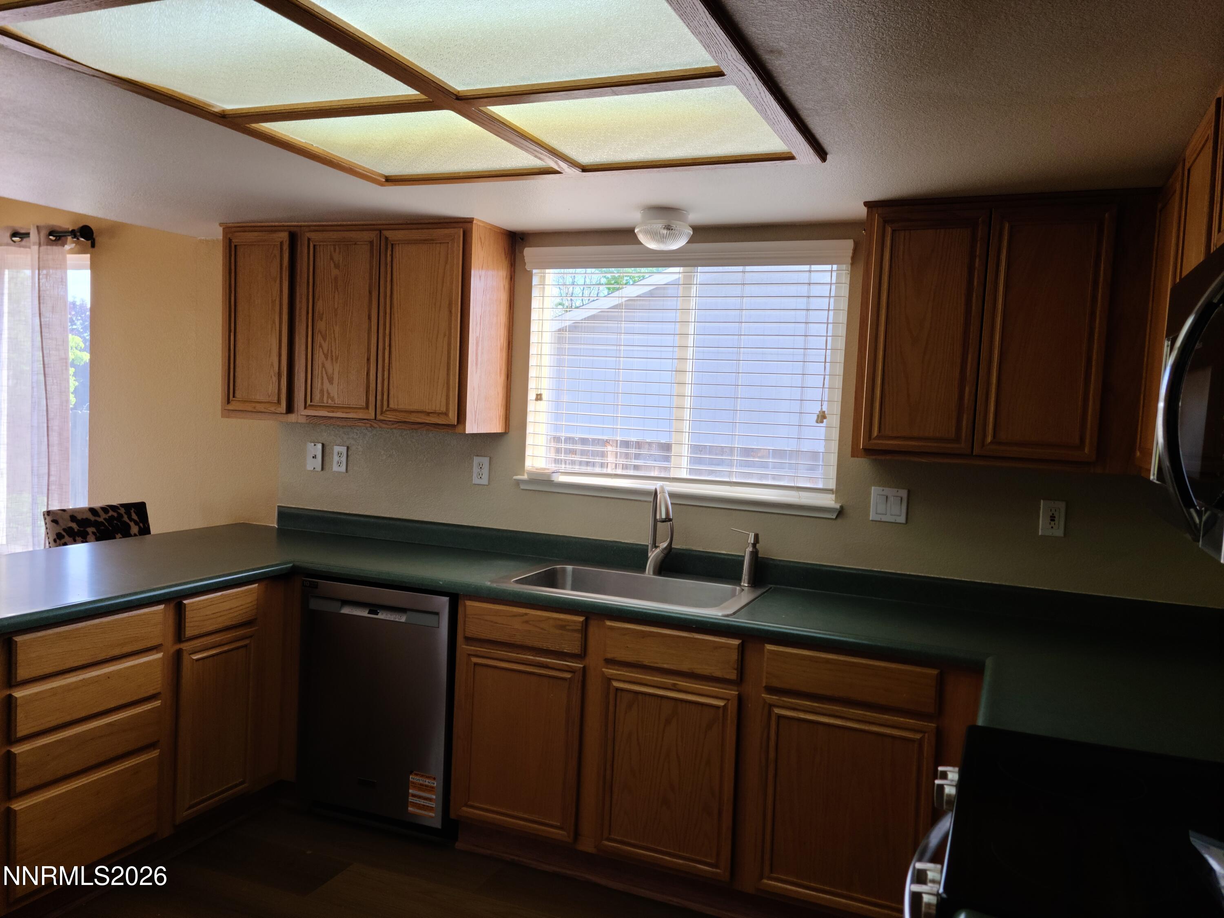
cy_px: 459
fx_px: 990
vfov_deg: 49.7
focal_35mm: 28
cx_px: 612
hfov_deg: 63.4
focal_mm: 5.9
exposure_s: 1/119
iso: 40
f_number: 2
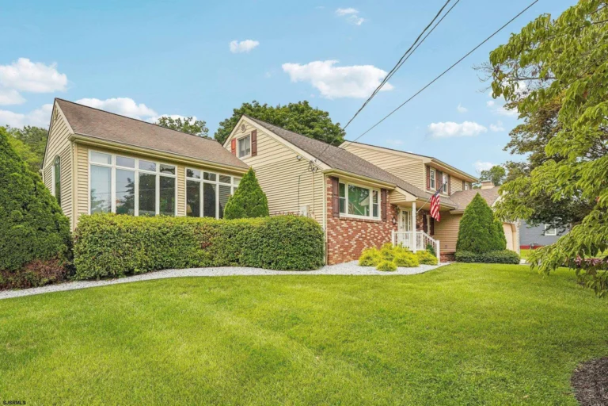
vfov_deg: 67.1
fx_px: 306
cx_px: 304
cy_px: 203
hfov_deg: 89.7
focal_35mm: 18
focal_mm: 18.1
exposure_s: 1/2000
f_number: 8
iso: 500
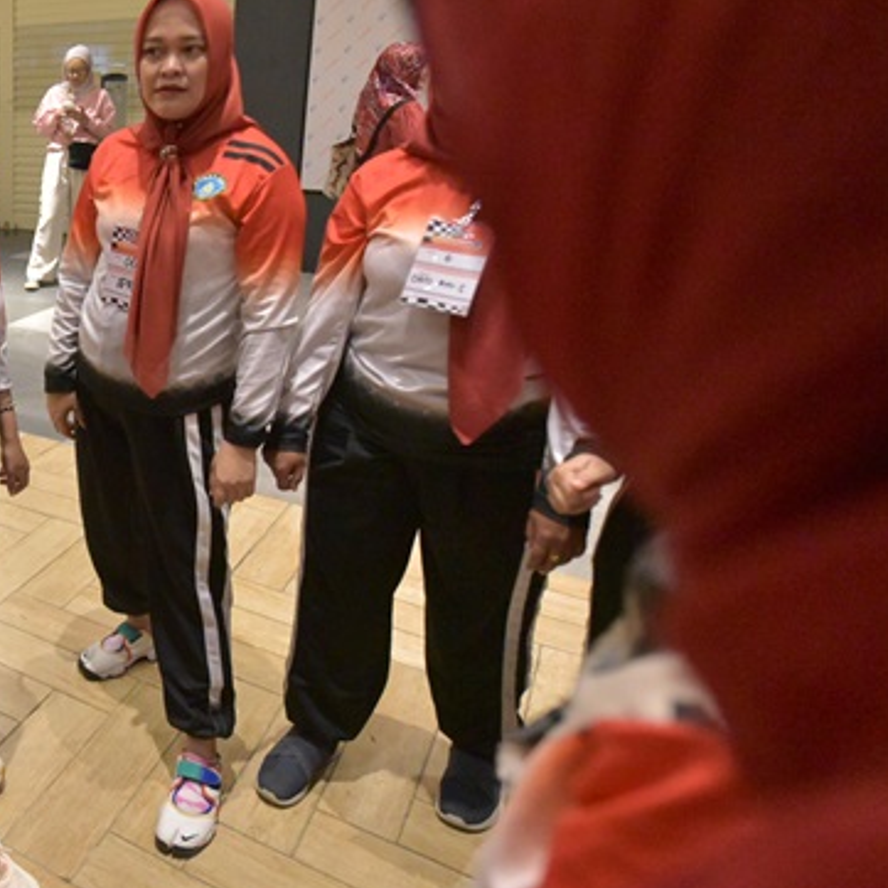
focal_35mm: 32
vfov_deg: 50.5
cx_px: -69
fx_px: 929
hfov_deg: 41.6
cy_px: 322
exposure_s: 1/250
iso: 8000
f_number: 2.8
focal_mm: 17
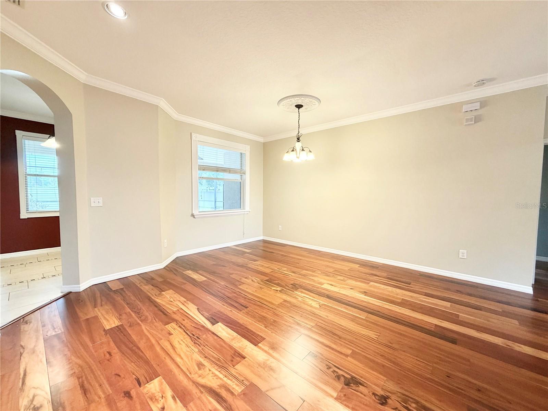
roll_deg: -0.4
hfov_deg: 102.1
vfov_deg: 85.7
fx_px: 222
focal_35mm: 14
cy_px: 206
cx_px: 274
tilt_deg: -3.7
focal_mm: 2.22
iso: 160
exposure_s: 1/60
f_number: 2.2
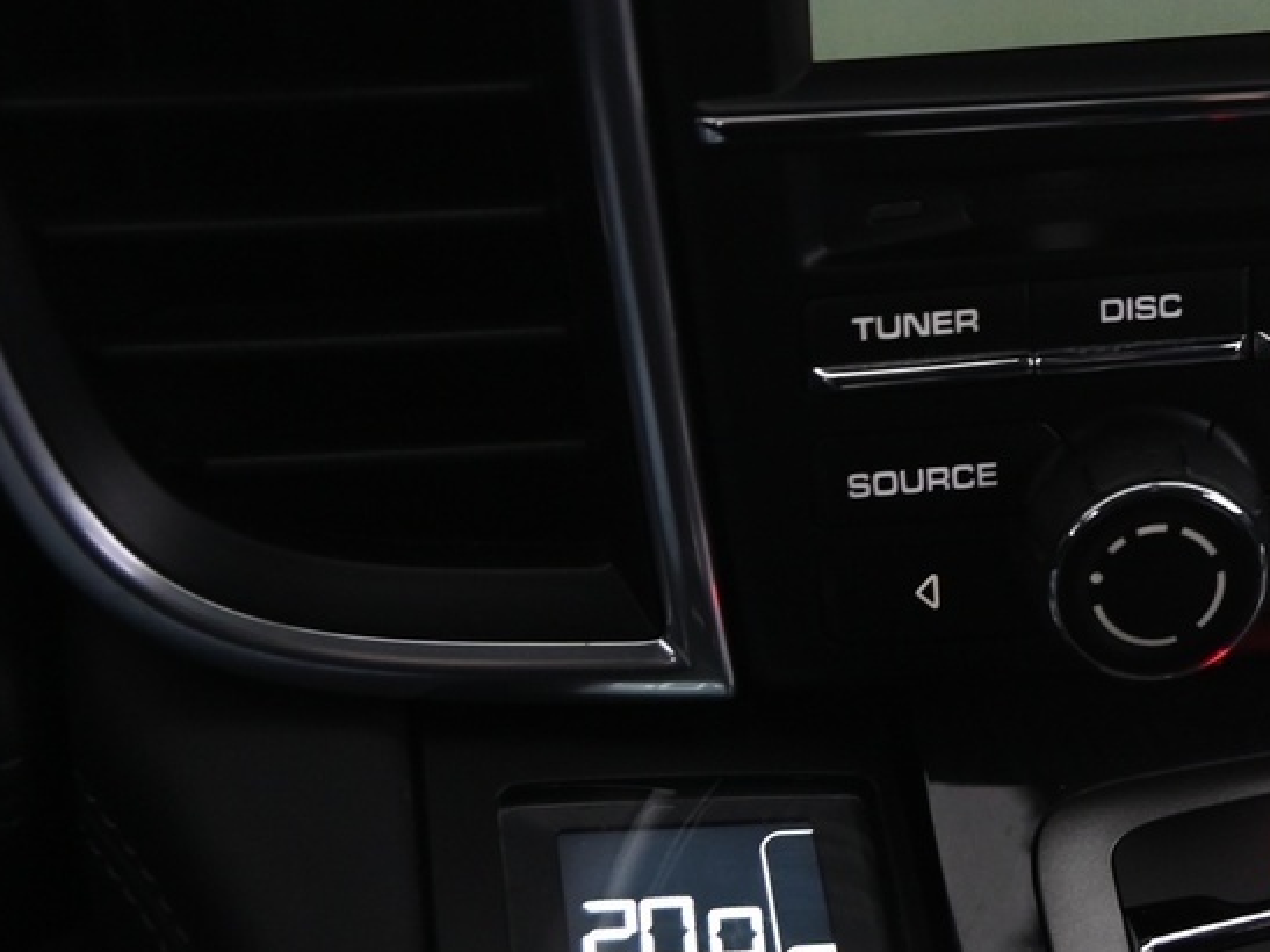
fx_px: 3558
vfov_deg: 15.0
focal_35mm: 97
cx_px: 1430
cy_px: 65
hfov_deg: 19.3
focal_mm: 34
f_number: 4
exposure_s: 1/25
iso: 2000
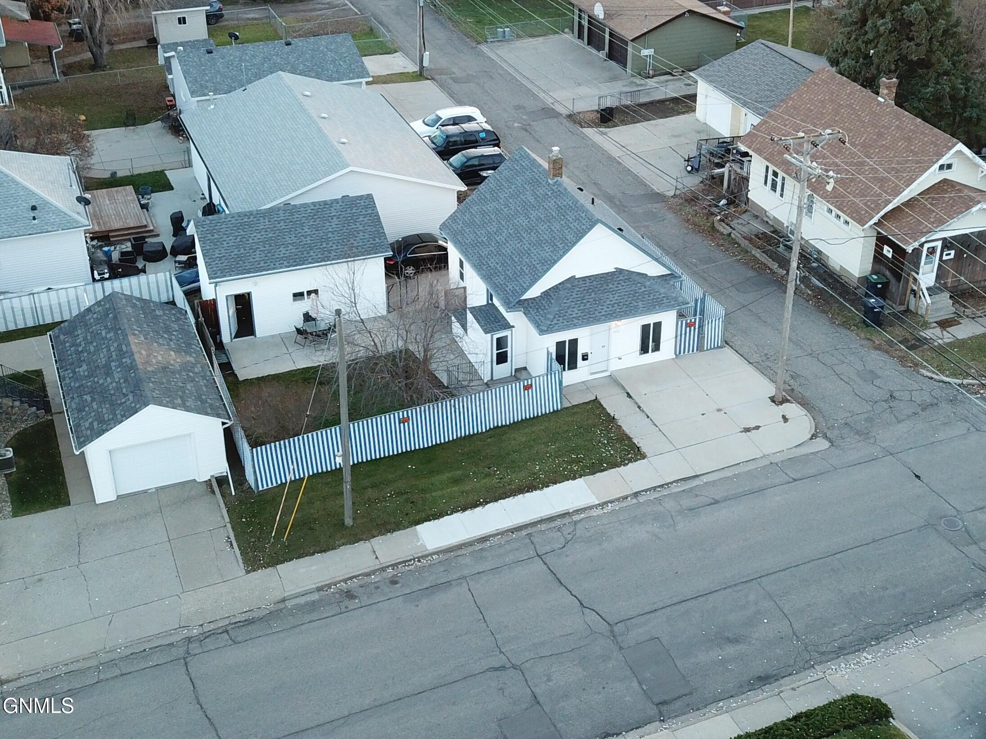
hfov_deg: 67.3
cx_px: 493
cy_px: 370
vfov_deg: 53.0
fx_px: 740
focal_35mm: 26
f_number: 2.2
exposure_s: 1/12.5
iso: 177
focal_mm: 4.73
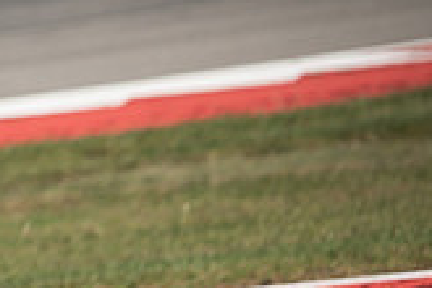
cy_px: 415
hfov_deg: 2.0
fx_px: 12659
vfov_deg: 1.3
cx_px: -314
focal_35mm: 1055
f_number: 2.8
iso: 125
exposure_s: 1/2000
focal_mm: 200
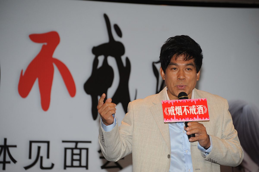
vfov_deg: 8.3
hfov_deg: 12.5
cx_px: 130
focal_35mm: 165
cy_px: 86
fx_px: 1187
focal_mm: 165
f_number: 5
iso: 1250
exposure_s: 1/160
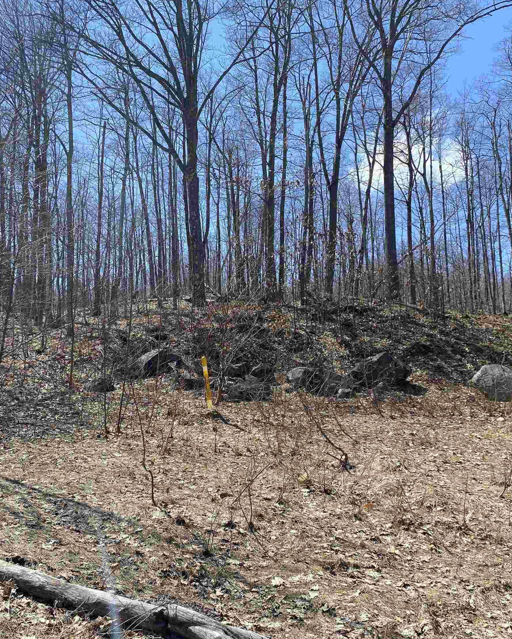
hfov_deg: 42.0
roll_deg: +0.8
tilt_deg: +10.0
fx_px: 663
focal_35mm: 35
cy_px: 314
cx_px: 203
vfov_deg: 51.5
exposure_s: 1/1961
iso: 32
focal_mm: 4.25
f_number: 1.8
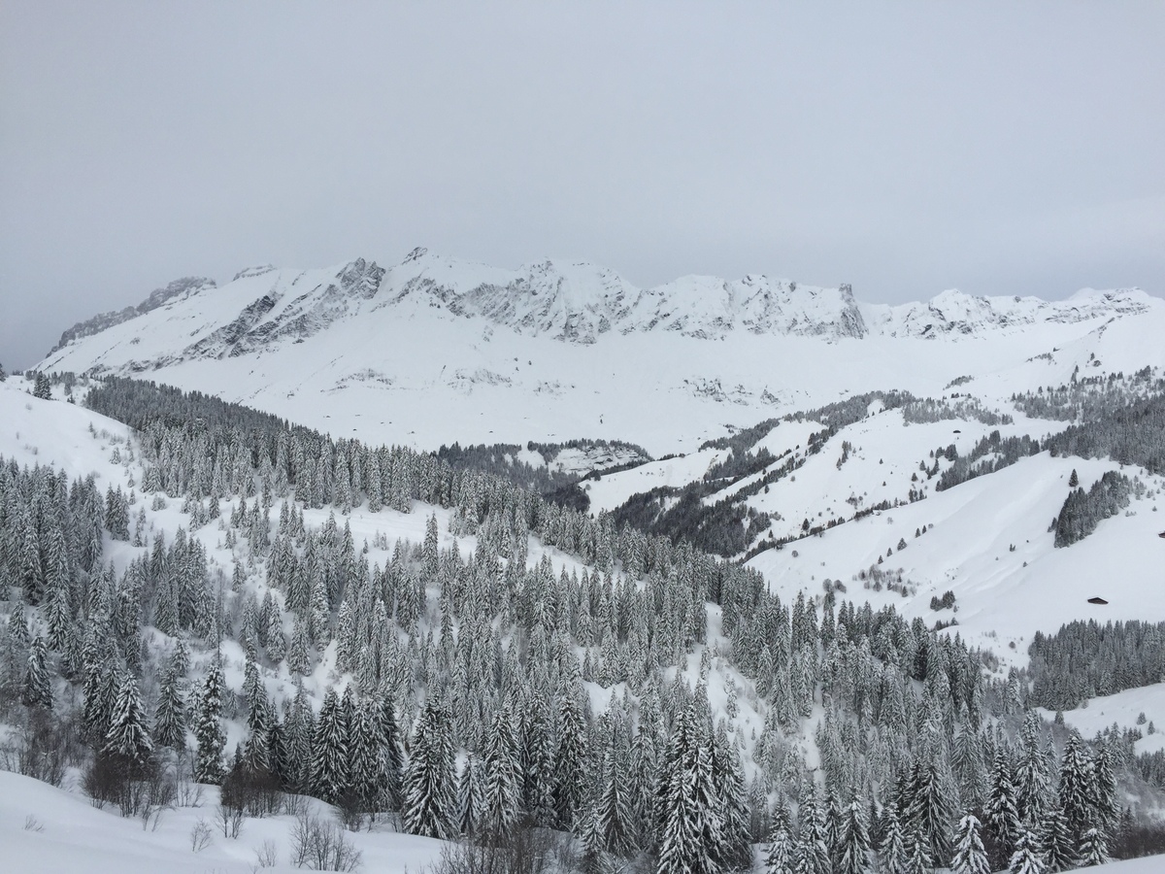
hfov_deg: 61.7
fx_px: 976
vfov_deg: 48.2
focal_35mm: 29
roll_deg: +0.4
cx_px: 582
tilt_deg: -1.6
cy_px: 437
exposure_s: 1/6623
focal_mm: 4.15
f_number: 2.2
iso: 32
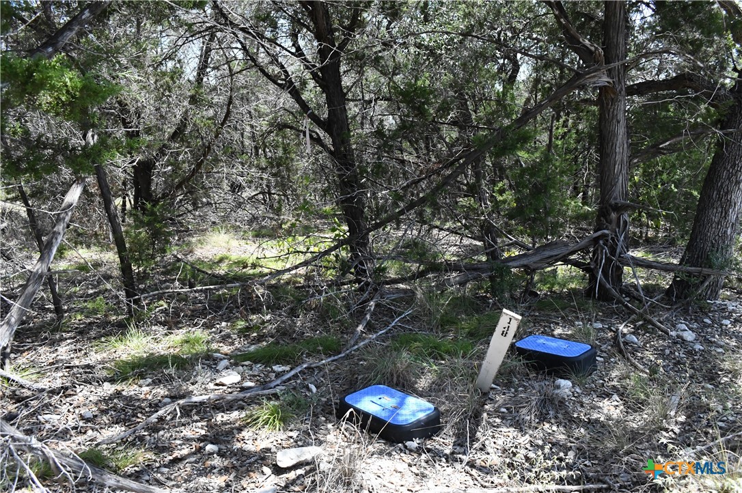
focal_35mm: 27
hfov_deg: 67.4
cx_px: 371
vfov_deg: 47.8
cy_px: 246
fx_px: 556
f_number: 8
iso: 6400
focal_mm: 18
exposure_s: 1/5000
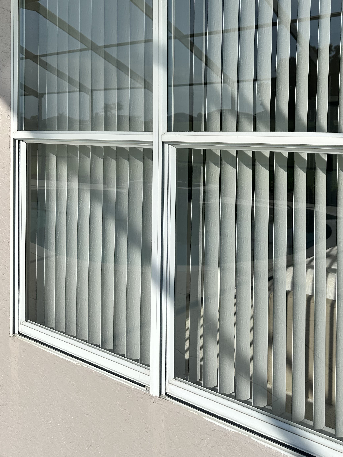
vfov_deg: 51.4
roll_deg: -0.6
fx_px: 462
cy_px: 142
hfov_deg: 40.2
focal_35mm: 35
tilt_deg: +1.7
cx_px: 228
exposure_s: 1/3861
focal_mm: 6.86
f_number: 1.78
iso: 80
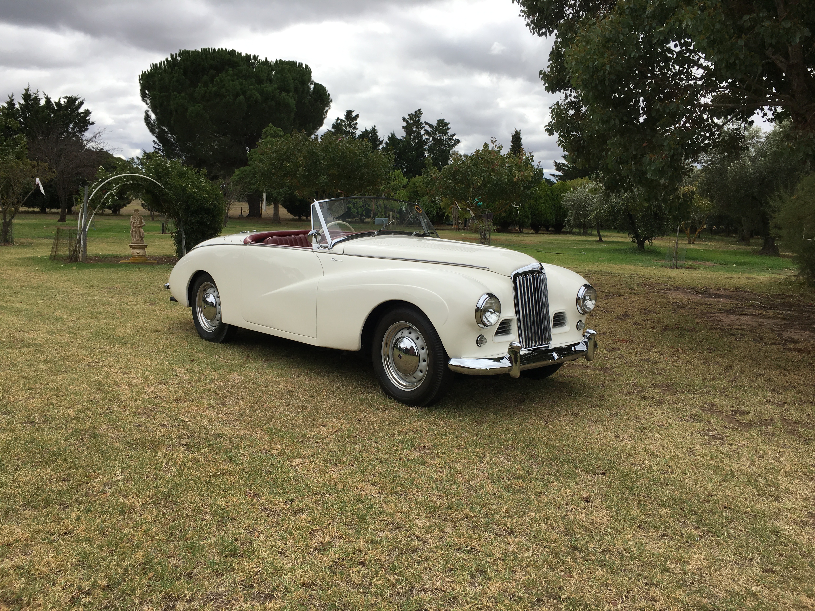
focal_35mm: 29
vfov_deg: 48.2
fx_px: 683
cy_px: 306
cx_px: 408
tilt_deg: -7.4
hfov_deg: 61.7
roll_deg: -2.7
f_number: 2.2
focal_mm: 4.15
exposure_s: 1/1040
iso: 25
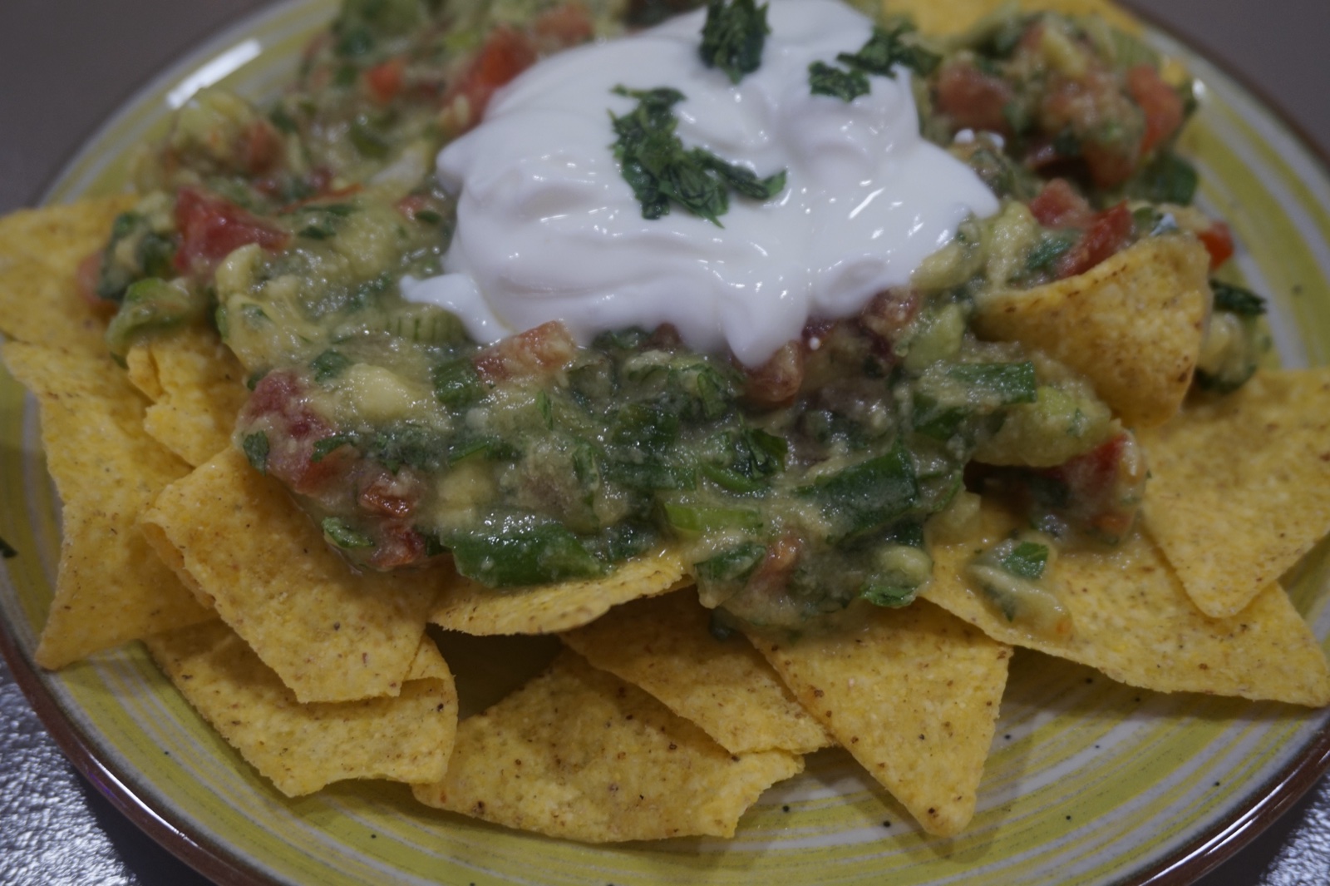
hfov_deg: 46.4
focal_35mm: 42
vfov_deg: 31.9
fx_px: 1551
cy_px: 443
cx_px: 665
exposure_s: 1/60
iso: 320
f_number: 4.5
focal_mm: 28
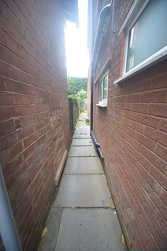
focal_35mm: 12
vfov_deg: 112.6
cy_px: 126
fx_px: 83
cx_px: 84
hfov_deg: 90.0
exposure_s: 1/50
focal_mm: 12
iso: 1400
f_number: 5.6
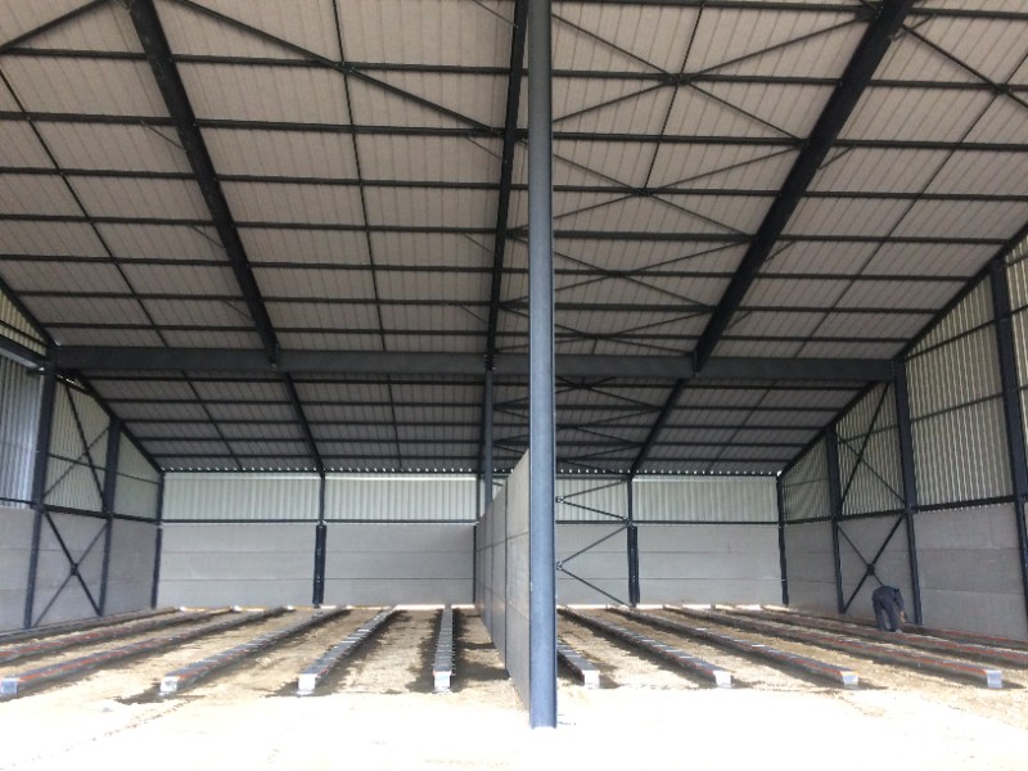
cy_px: 386
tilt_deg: +12.9
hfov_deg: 61.7
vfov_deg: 48.2
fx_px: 861
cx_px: 514
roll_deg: +0.3
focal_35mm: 29
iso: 160
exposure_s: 1/33
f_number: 2.2
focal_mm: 4.15
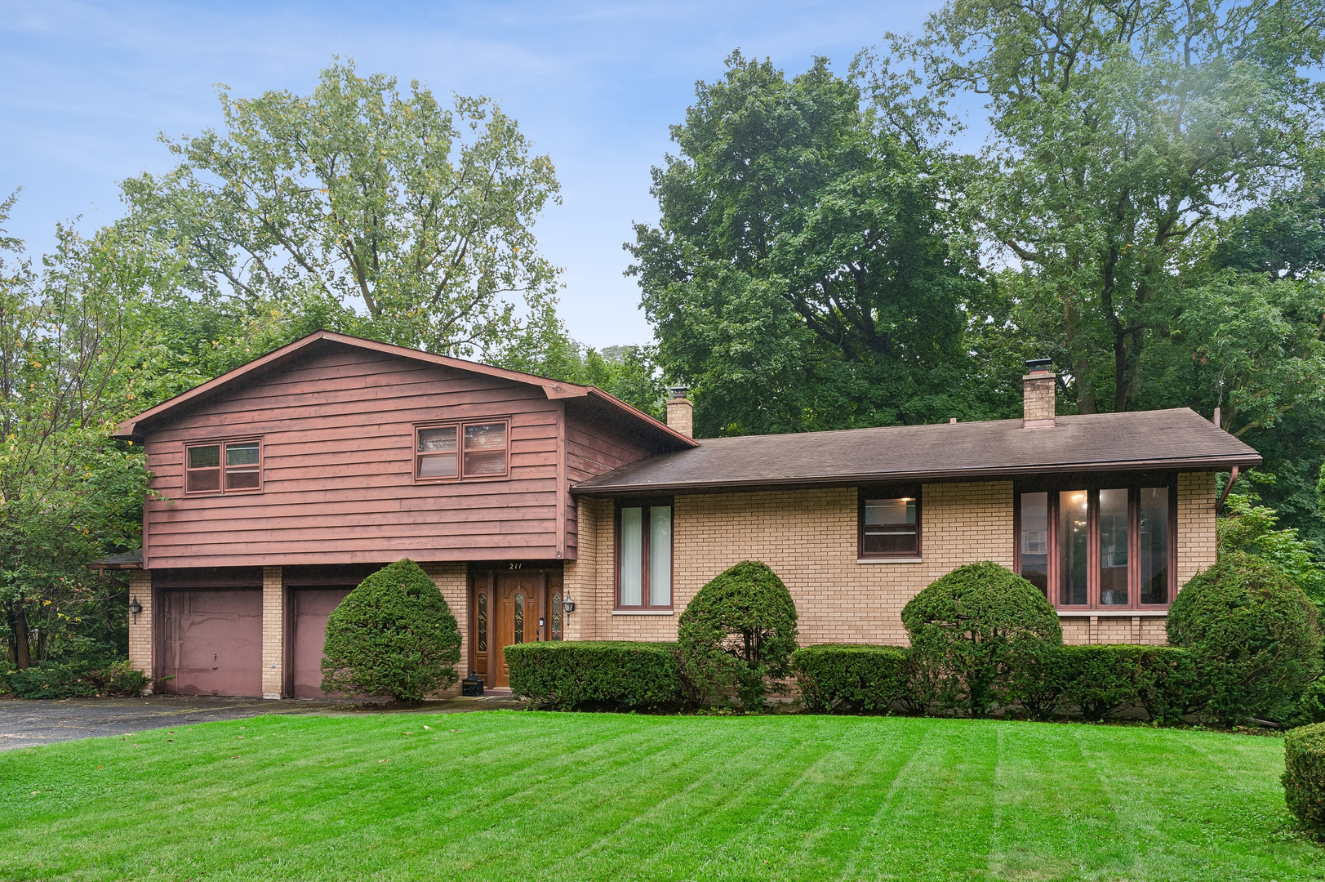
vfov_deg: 47.9
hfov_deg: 67.4
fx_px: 993
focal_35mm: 27
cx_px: 662
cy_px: 441
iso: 400
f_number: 8
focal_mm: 27
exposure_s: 1/50
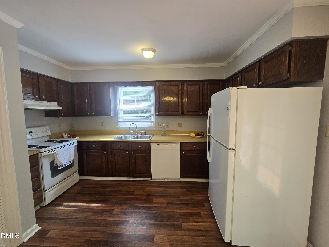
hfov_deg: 106.2
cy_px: 124
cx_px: 164
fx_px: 124
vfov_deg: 89.9
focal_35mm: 13
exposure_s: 1/60
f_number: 2.2
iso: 100
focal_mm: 2.2
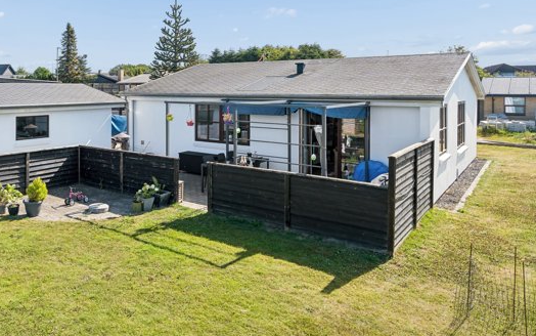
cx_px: 143
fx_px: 409
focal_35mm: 28
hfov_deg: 63.1
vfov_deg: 44.1
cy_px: 118
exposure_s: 1/400
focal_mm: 18
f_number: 5.6
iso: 125
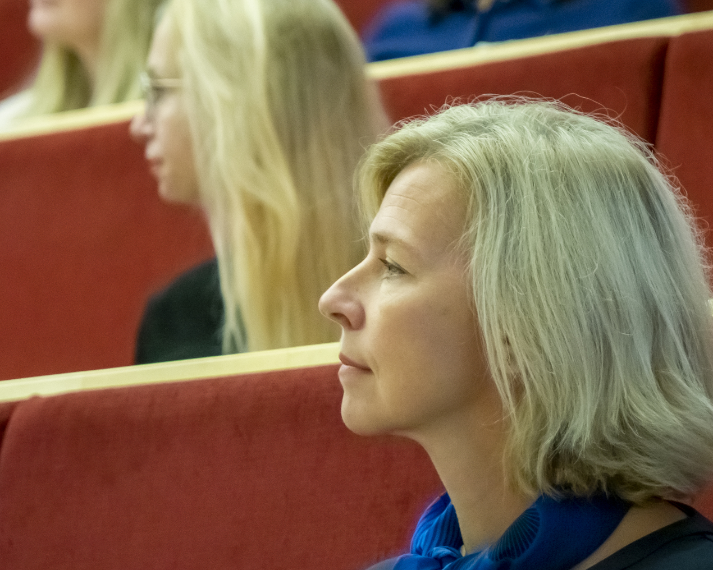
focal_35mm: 266
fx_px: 5613
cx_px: 367
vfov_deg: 5.8
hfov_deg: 7.3
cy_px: 281
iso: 3200
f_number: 2.8
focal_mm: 73.3
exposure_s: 1/200
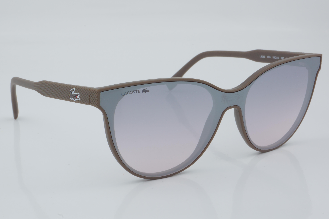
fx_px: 685
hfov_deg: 27.0
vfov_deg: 18.2
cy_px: 110
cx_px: 164
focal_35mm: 75
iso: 100
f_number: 32
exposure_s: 1/4
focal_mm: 50
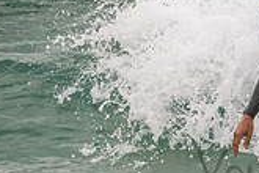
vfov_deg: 0.8
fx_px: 12618
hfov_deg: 1.2
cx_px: 359
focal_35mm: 1754
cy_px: 160
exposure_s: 1/320
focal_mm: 500
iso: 220
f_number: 5.6
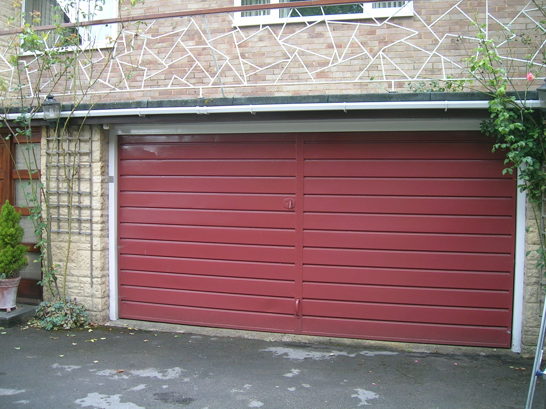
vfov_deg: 40.7
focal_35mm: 35
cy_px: 204
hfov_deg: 52.6
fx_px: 552
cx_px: 273
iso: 50
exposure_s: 1/32.7
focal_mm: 5.4
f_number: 2.8
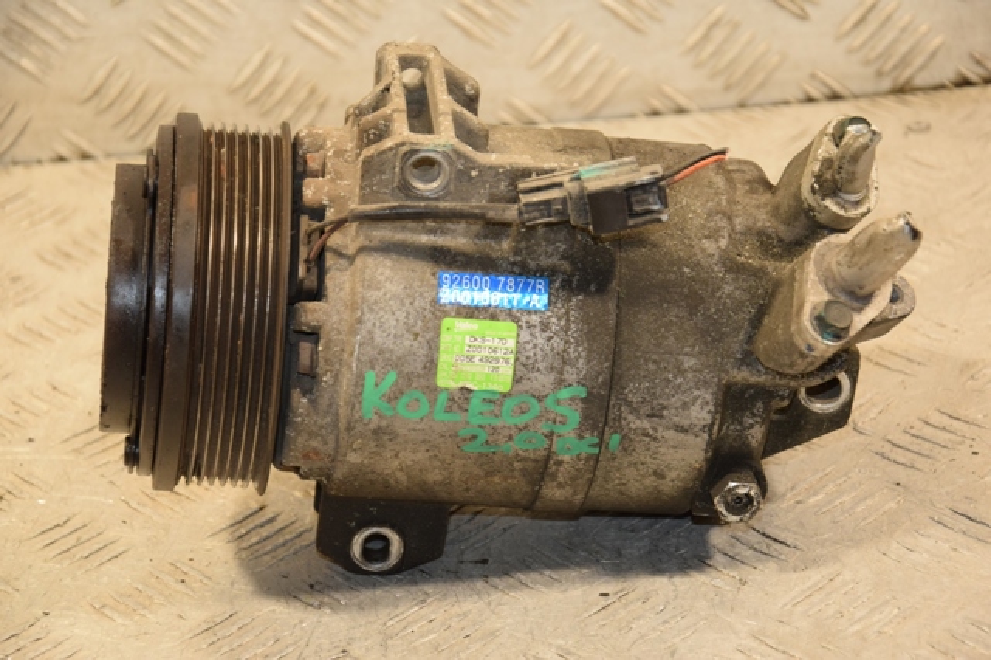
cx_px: 496
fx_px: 3301
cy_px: 330
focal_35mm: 120
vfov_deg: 11.4
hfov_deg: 17.1
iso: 800
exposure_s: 1/100
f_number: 5.3
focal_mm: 80
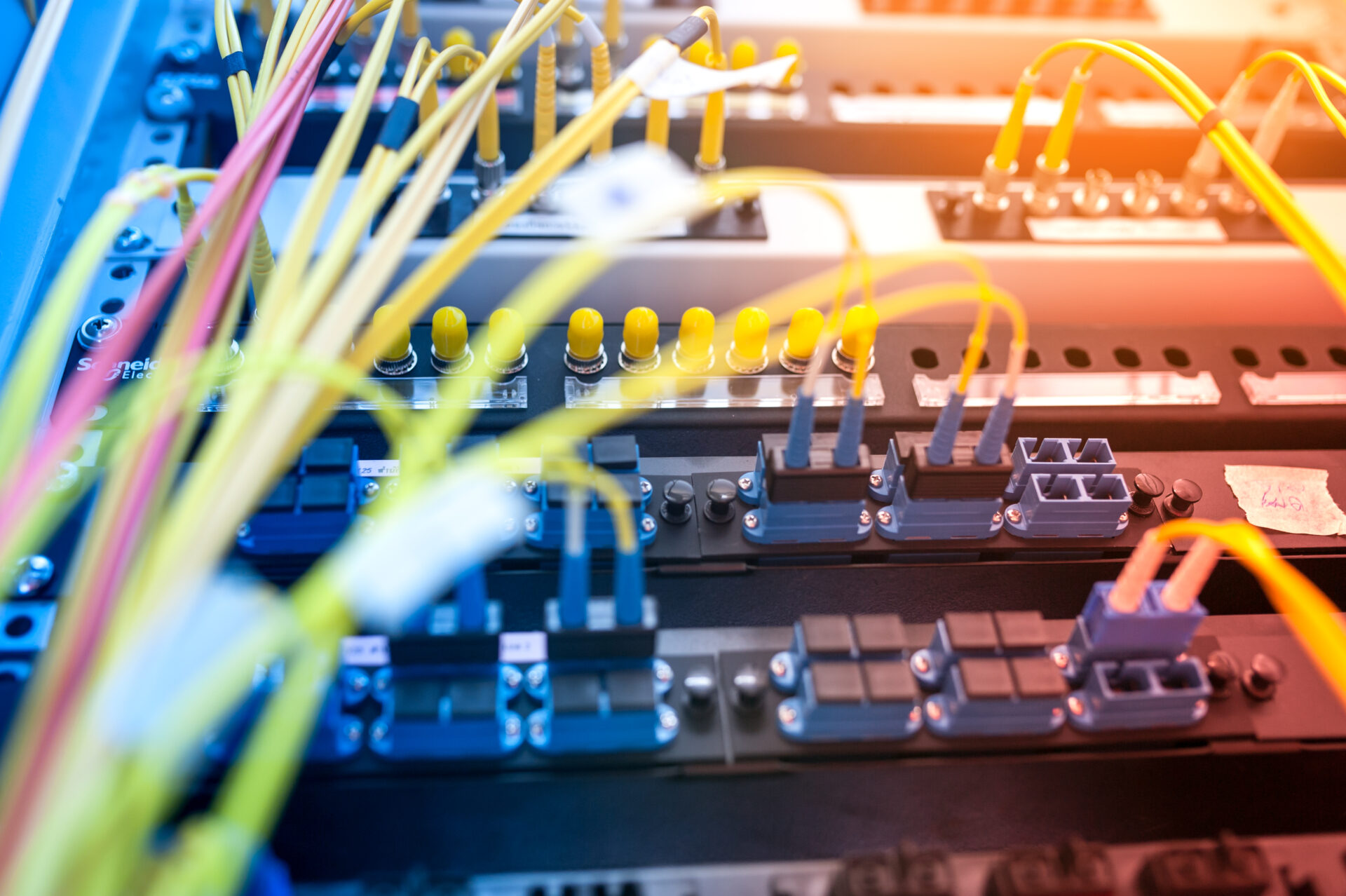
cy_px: 448
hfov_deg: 54.5
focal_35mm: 35
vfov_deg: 37.8
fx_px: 1308
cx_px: 673
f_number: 2.8
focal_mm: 35
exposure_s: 1/5
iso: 320
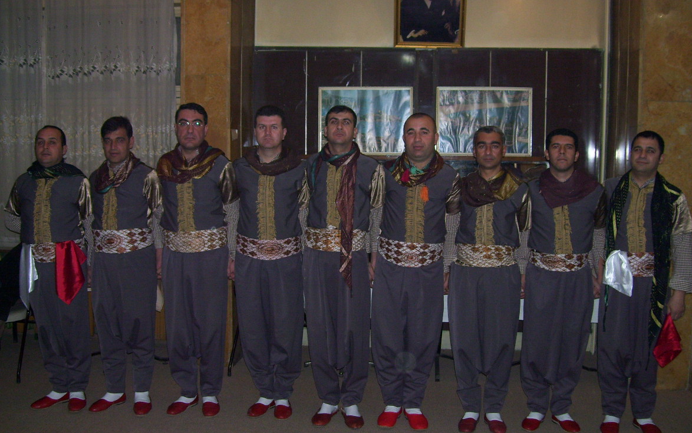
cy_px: 214
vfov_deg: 32.8
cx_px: 344
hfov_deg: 50.4
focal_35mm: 39
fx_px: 736
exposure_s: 1/60
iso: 200
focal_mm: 6
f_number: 2.7
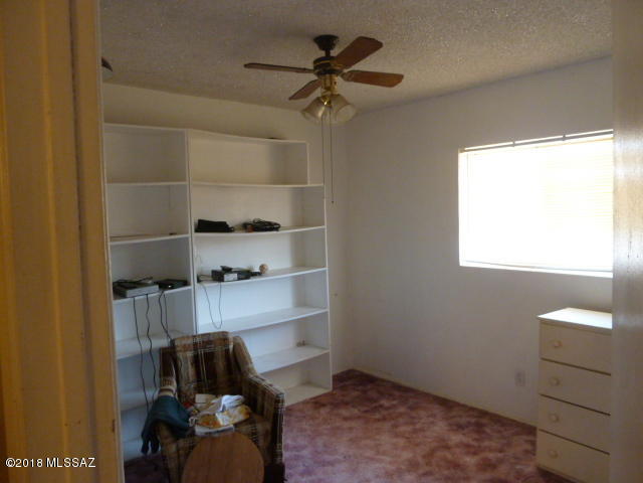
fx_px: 464
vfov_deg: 54.9
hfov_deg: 69.4
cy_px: 242
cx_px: 322
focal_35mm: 25
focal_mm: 4.1
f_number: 3.3
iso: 400
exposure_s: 1/20
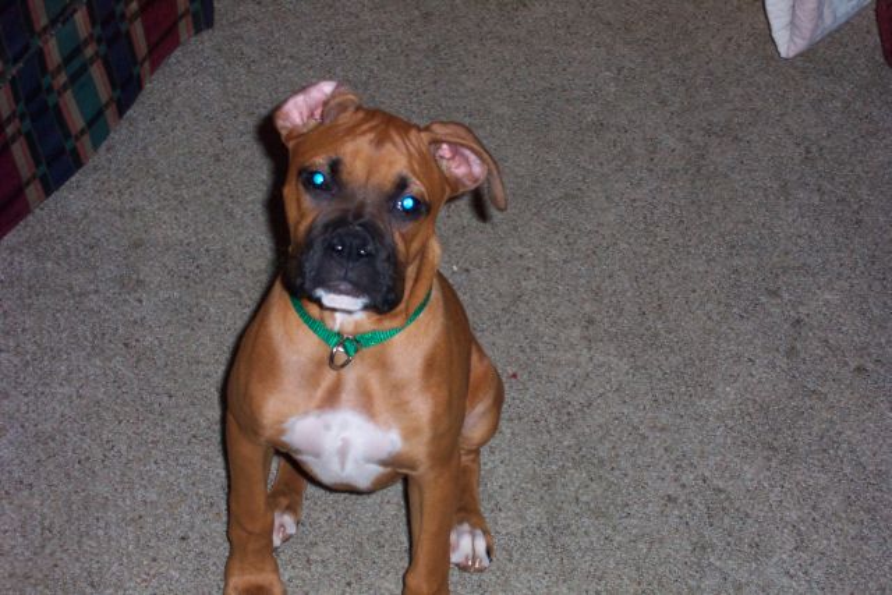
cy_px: 298
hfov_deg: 25.1
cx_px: 446
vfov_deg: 16.9
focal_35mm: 81
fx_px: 2007
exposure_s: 1/60
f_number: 4
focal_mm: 16.4
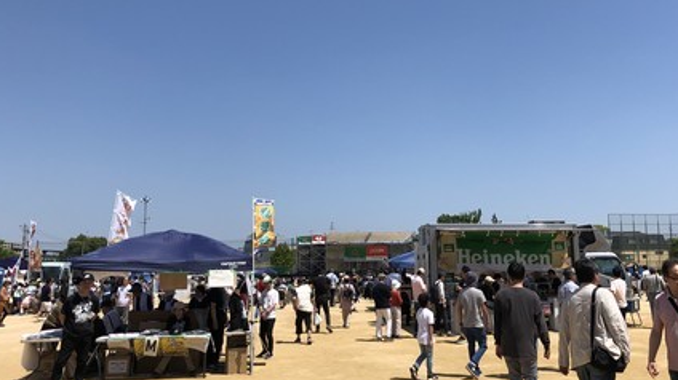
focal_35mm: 36
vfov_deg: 32.6
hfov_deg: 55.2
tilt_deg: +15.4
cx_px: 381
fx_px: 647
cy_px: 141
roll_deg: +1.0
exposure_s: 1/2703
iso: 20
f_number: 1.8
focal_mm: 4
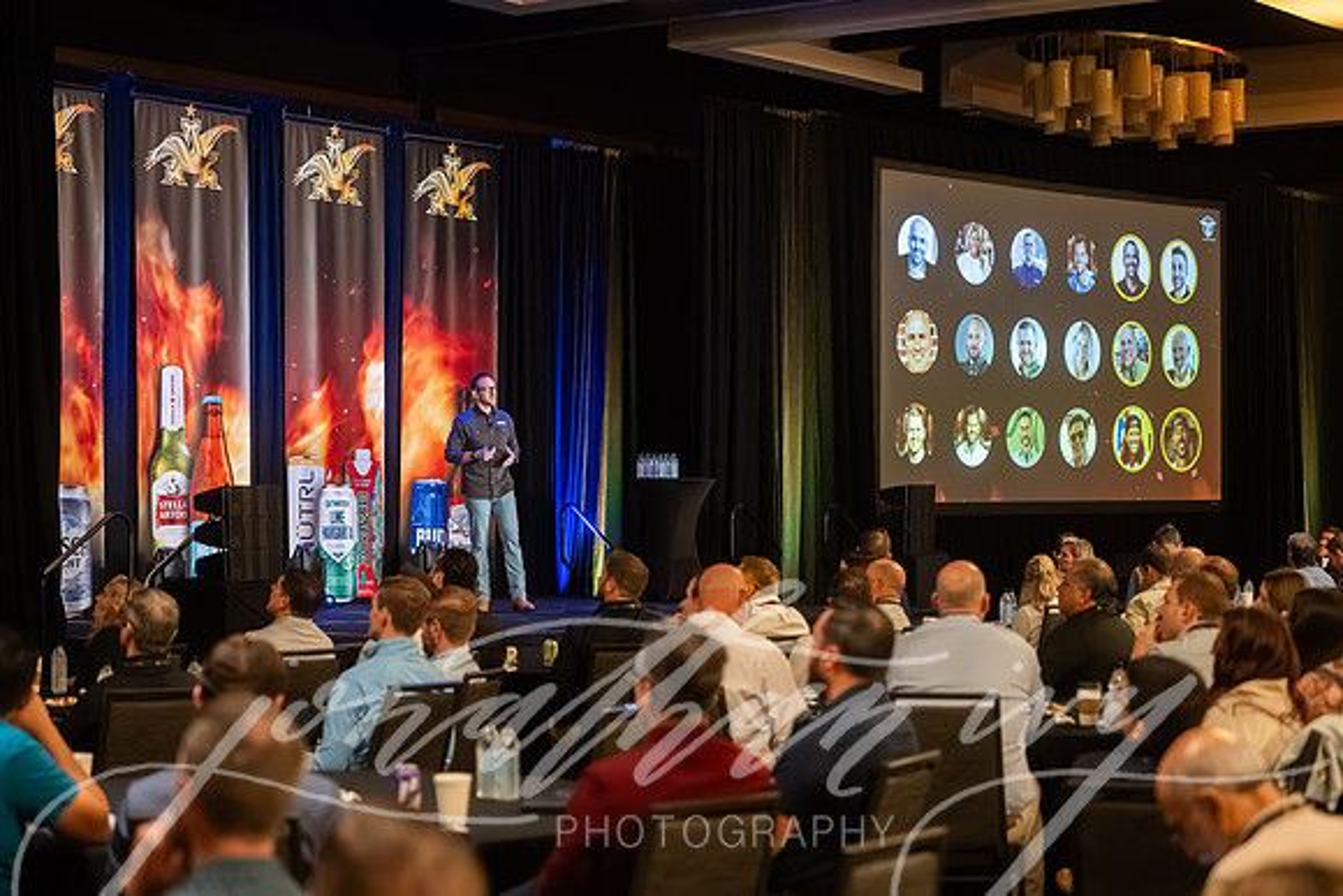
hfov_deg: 28.2
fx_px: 2674
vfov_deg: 19.0
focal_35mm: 72
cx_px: 672
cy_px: 448
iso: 8000
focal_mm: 70
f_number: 2.8
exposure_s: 1/200
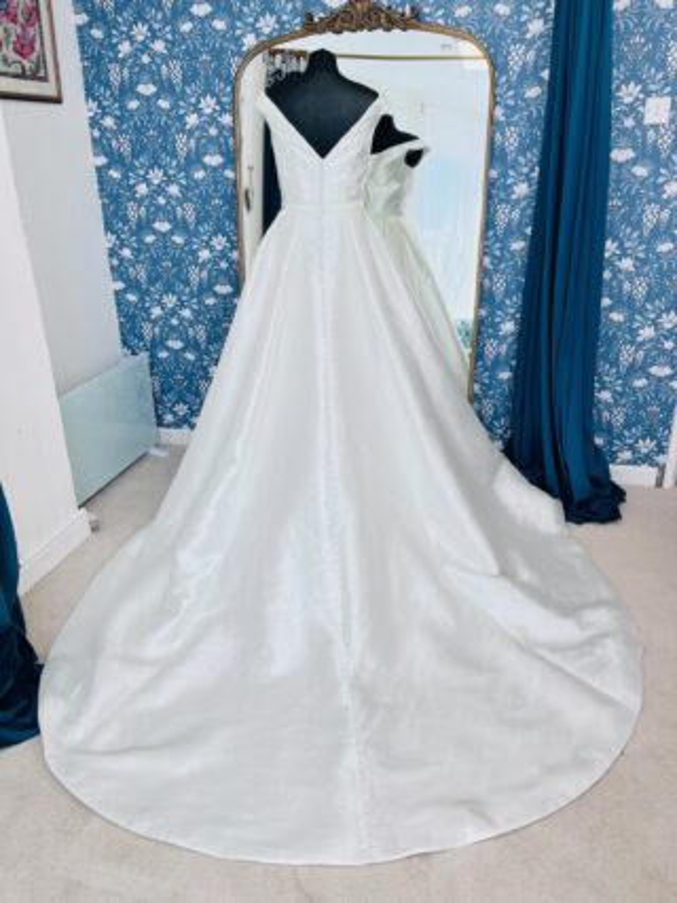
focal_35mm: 26
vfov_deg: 67.3
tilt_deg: -23.9
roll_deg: +1.9
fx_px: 678
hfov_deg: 53.0
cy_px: 452
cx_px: 338
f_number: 1.6
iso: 64
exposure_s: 1/151
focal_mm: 5.1
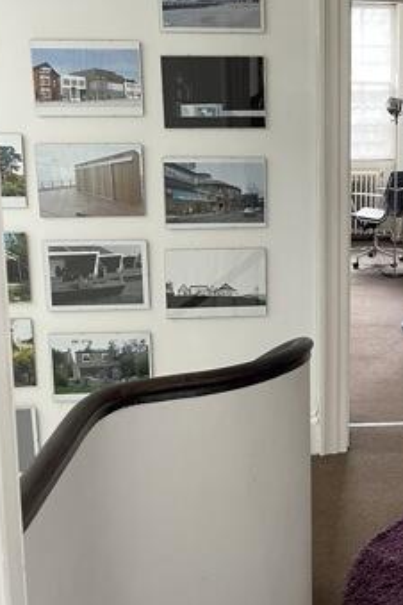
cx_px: 374
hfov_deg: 28.0
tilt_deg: -9.1
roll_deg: -0.7
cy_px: 232
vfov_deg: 42.5
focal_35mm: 46
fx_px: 772
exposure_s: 1/60
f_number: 1.6
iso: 160
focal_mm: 5.1
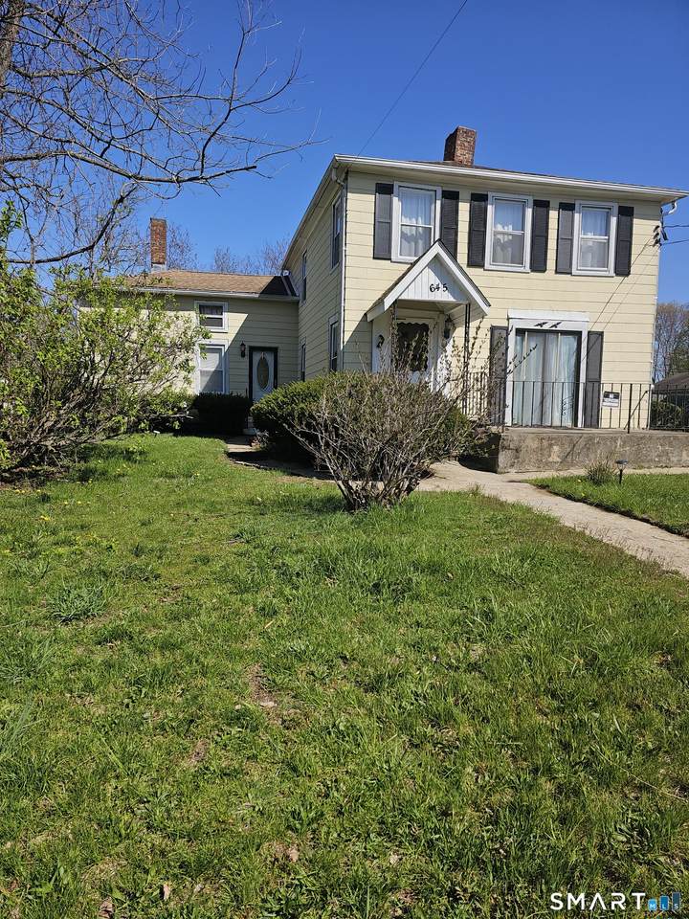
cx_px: 344
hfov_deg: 58.9
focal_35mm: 23
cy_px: 460
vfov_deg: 73.9
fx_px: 610
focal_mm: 6.3
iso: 10
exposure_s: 1/937
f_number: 1.7
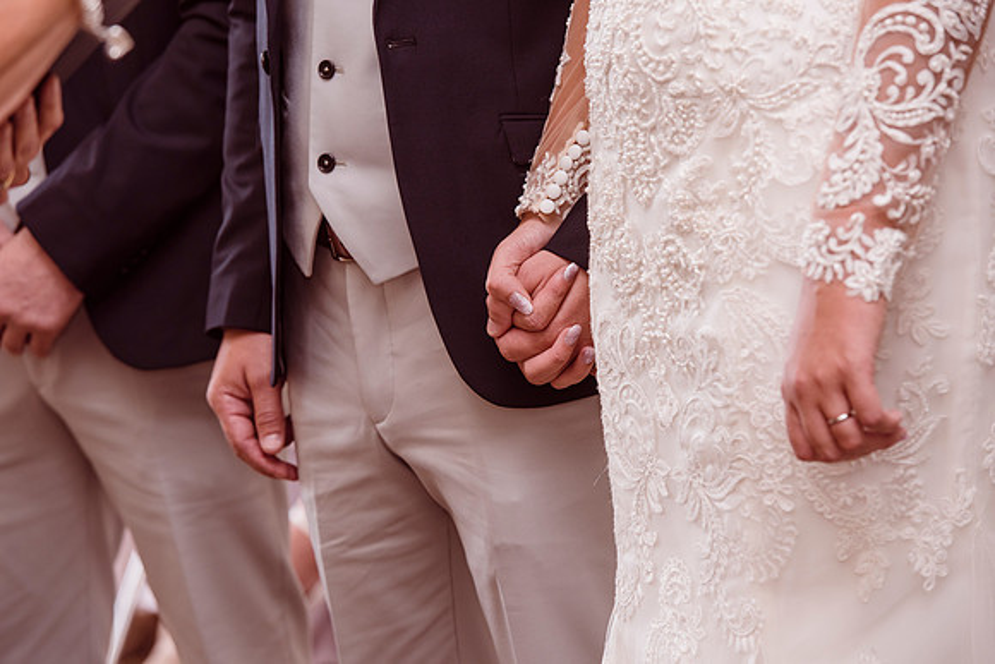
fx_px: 4423
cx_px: 498
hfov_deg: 12.8
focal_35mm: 160
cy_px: 332
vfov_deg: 8.6
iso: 500
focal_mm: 160
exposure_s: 1/200
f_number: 5.6
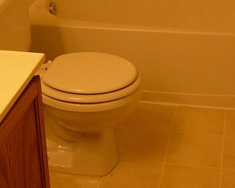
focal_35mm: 83
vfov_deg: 17.8
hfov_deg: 23.0
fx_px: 577
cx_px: 103
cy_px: -18
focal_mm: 5.2
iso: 100
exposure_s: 1/40
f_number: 2.8
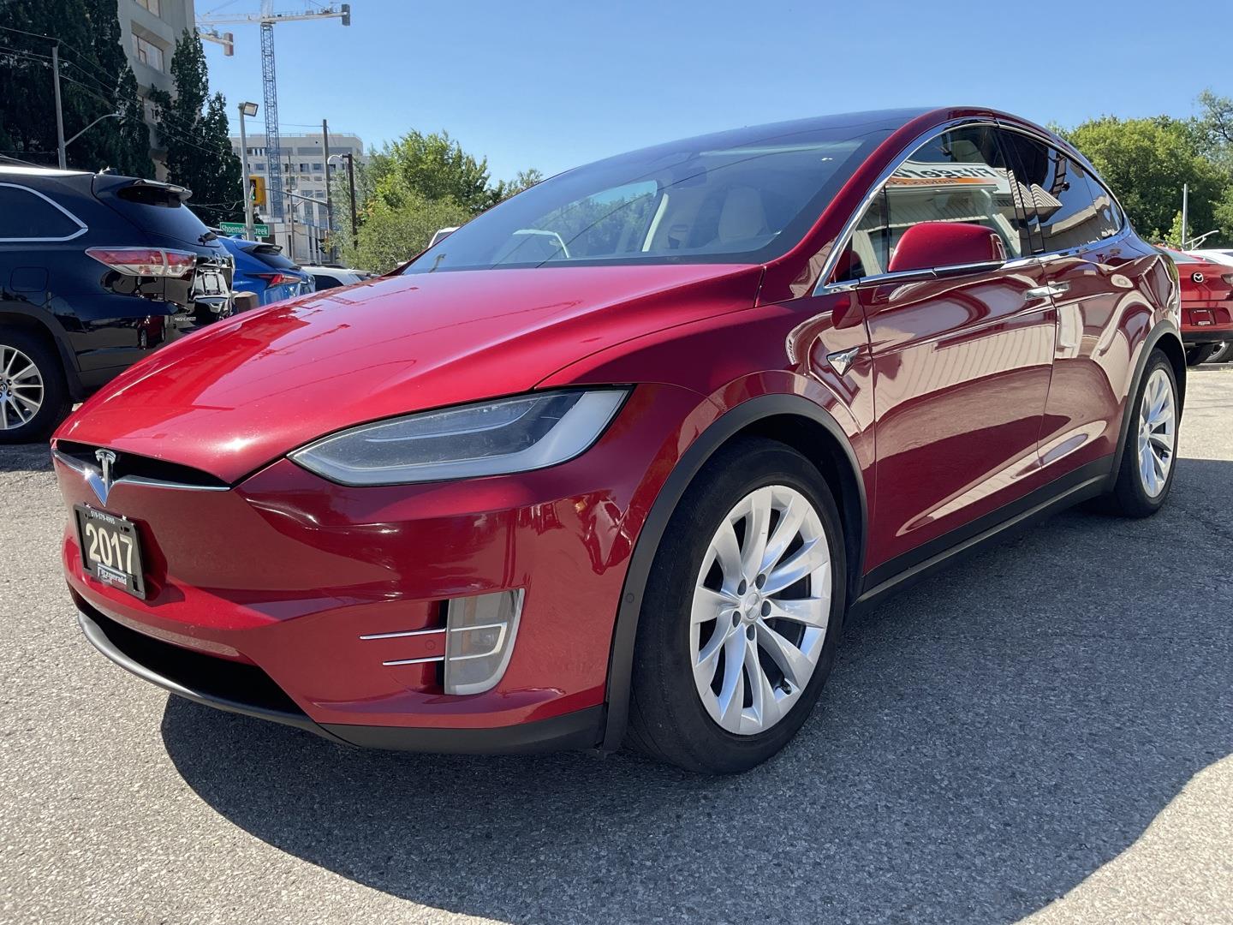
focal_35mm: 29
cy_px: 462
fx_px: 1033
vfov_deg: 48.2
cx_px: 616
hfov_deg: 61.7
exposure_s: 1/709
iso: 16
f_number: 1.8
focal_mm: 3
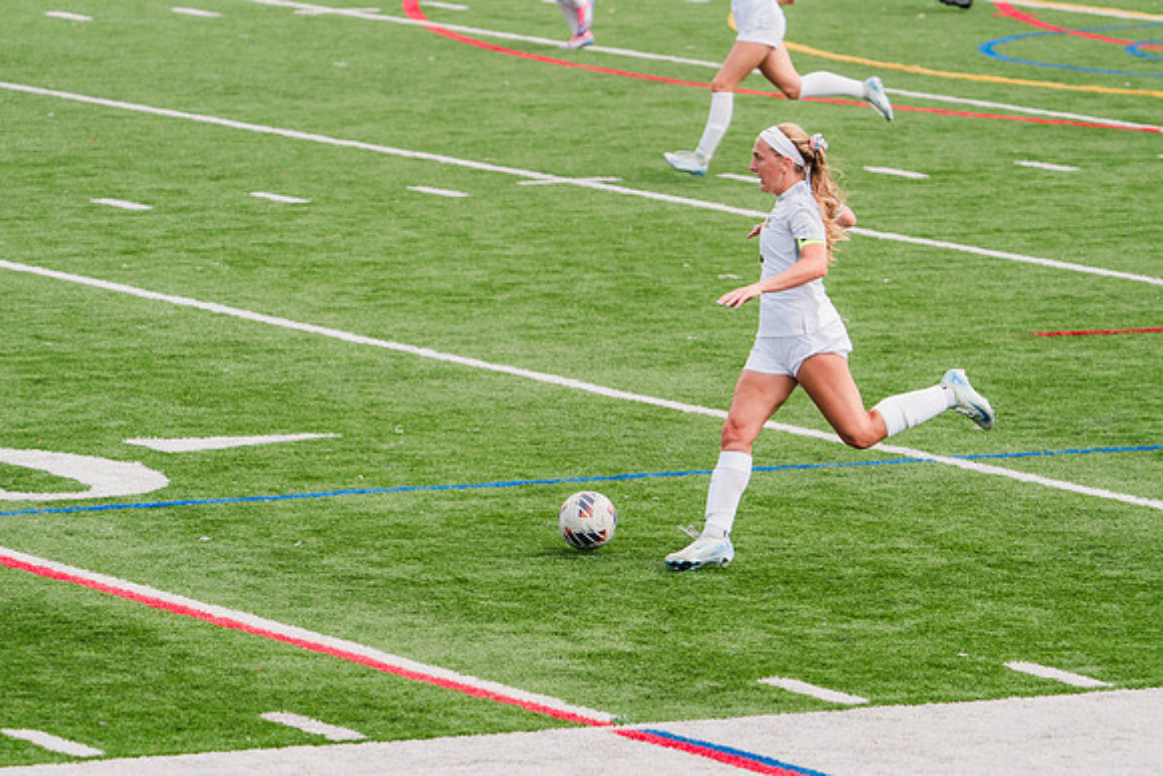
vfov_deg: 4.7
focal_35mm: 293
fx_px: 9464
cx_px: 668
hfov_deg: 7.0
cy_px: 330
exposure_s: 1/1600
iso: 640
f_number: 5.6
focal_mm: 255
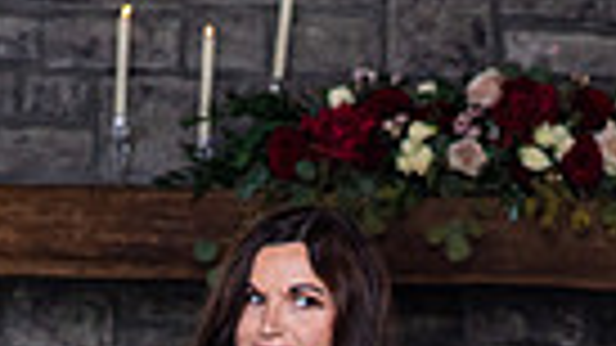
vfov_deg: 4.1
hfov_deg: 7.4
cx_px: 436
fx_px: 4769
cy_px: 813
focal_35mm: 292
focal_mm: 85
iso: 640
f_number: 3.2
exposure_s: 1/125
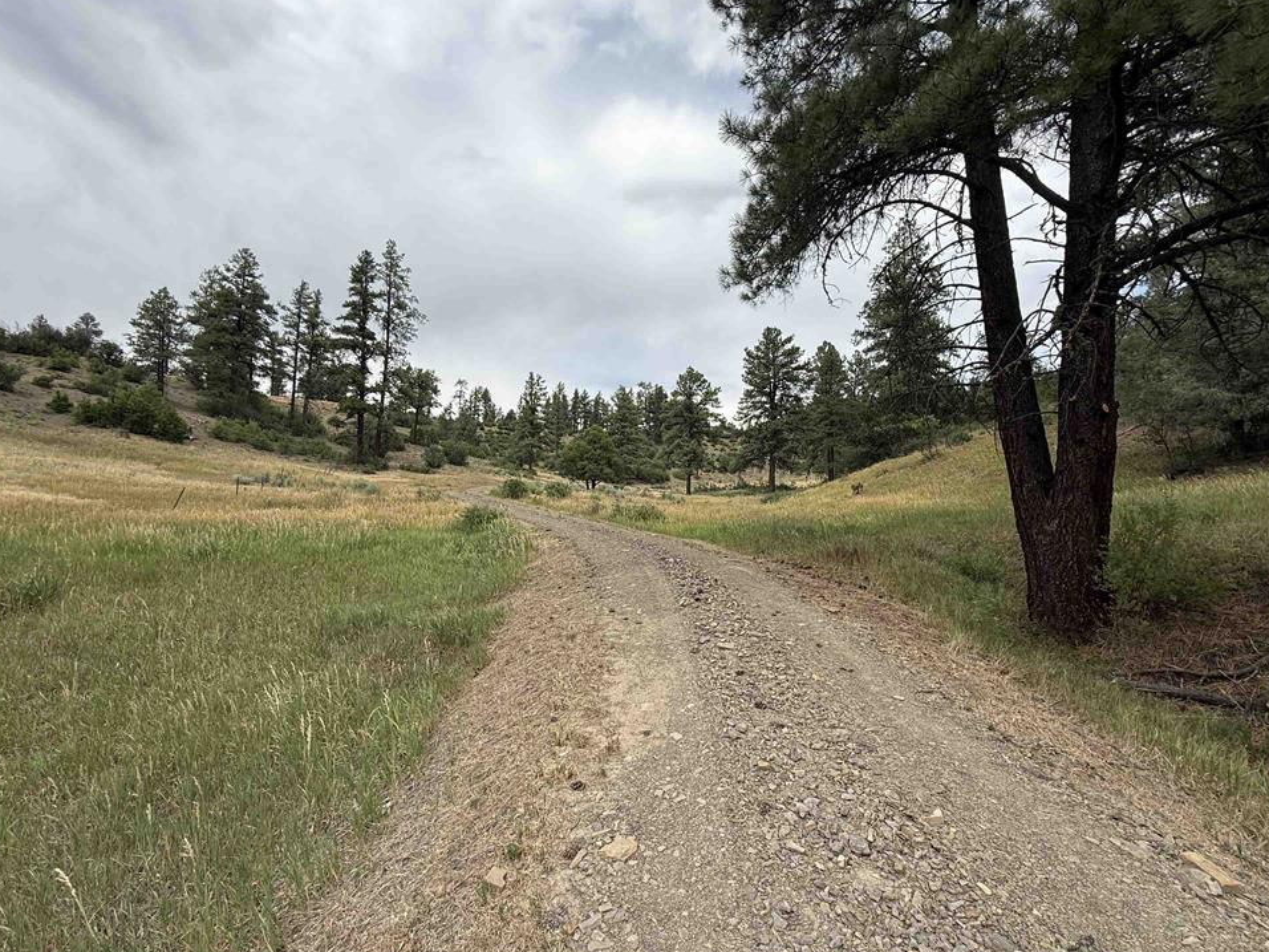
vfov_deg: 81.7
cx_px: 644
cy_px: 498
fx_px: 550
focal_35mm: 15
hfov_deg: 98.2
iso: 50
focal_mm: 2.22
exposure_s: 1/1285
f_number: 2.2
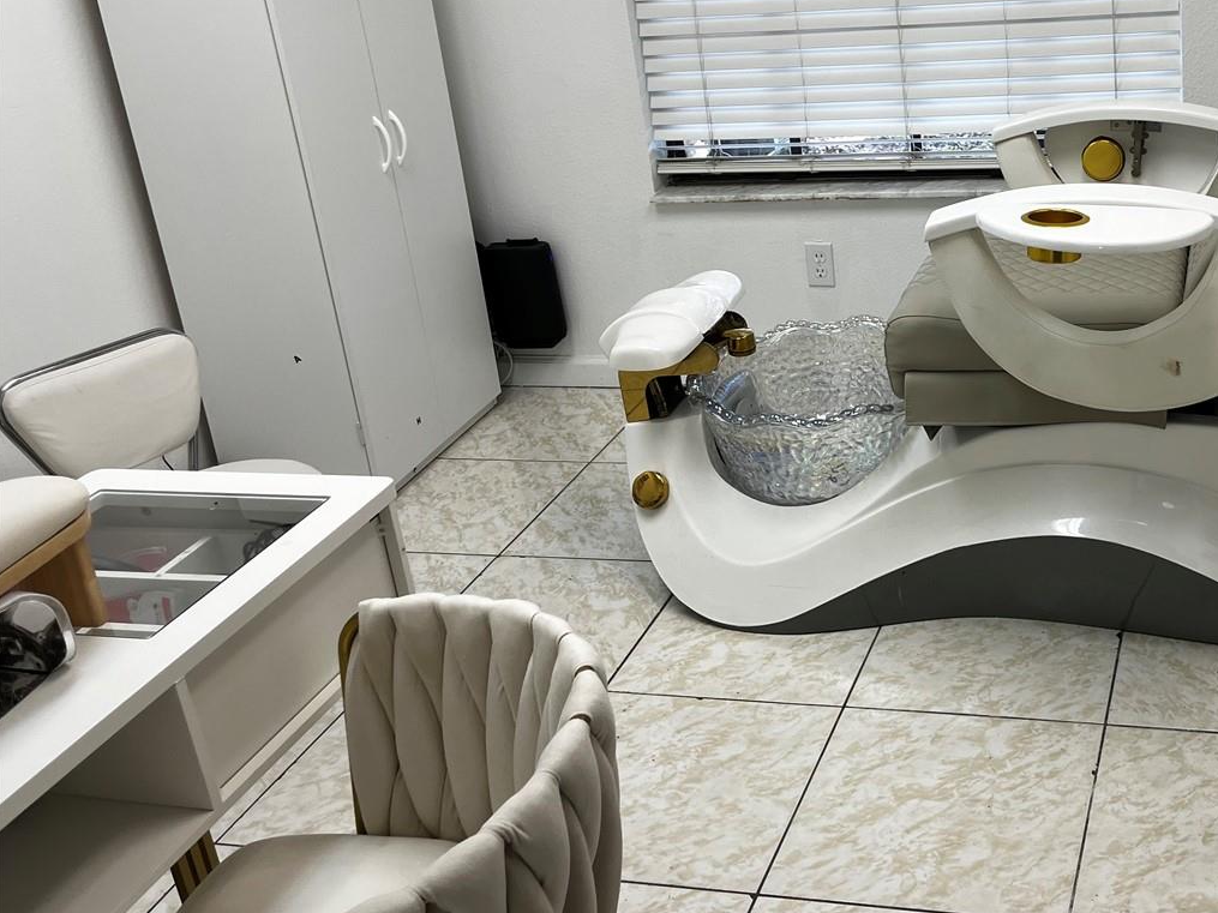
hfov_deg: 43.8
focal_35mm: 41
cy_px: 328
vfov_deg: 34.9
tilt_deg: -19.7
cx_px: 955
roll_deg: +4.2
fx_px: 1442
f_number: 1.6
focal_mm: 5.1
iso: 50
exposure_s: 1/120
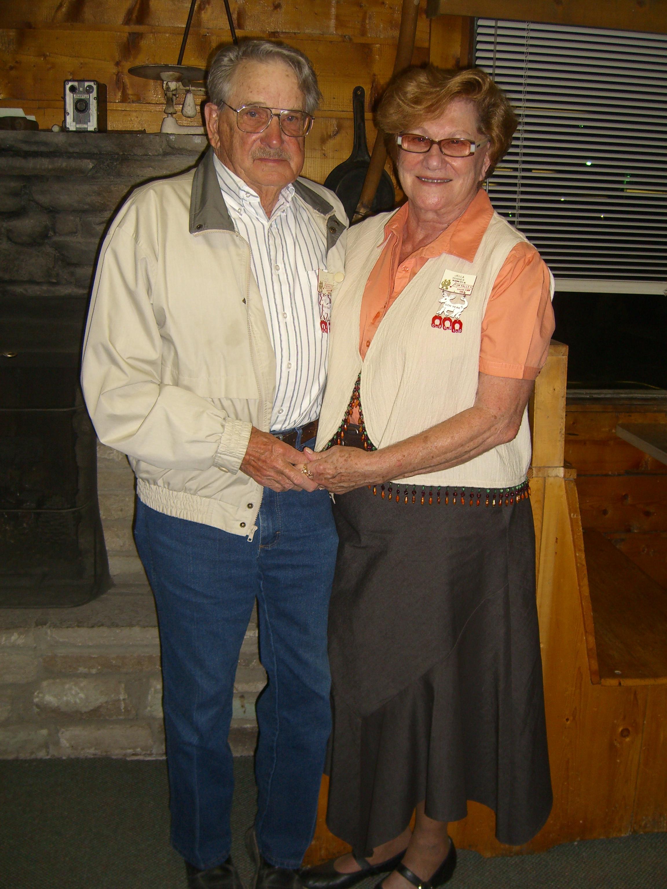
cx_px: 334
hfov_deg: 37.7
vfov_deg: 49.0
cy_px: 444
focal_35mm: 38
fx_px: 976
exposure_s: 1/60
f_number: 2.8
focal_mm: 7.9
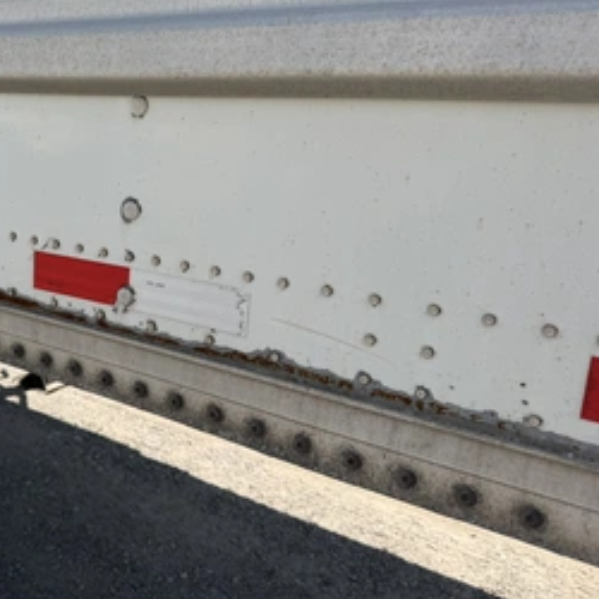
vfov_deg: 48.3
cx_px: 122
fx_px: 666
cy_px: 252
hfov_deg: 46.0
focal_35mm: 34
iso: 80
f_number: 1.78
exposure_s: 1/3145
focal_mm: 6.76
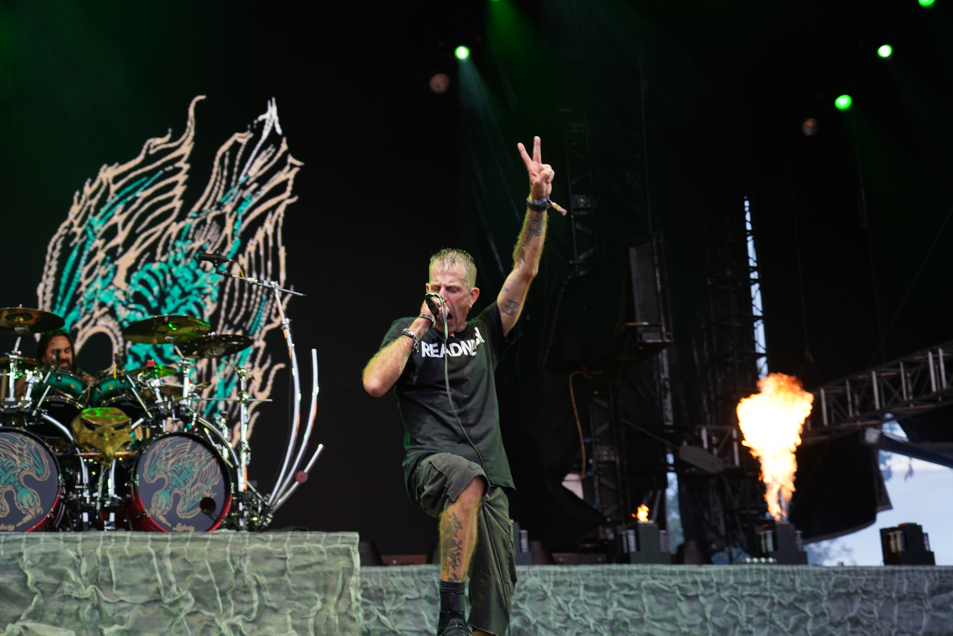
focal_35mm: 61
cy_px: 318
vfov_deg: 22.3
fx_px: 1615
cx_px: 476
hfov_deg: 32.9
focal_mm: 61
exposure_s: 1/80
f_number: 4
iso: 200
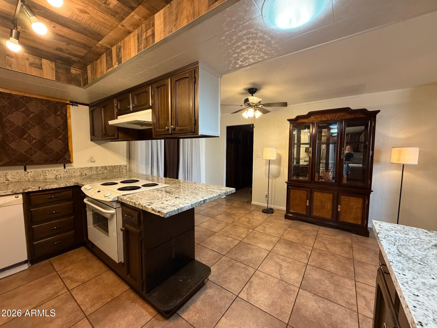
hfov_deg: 102.1
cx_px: 218
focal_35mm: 14
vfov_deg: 85.7
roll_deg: -0.4
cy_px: 164
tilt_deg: -4.4
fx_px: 177
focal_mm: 2.22
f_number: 2.2
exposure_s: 1/60
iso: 400
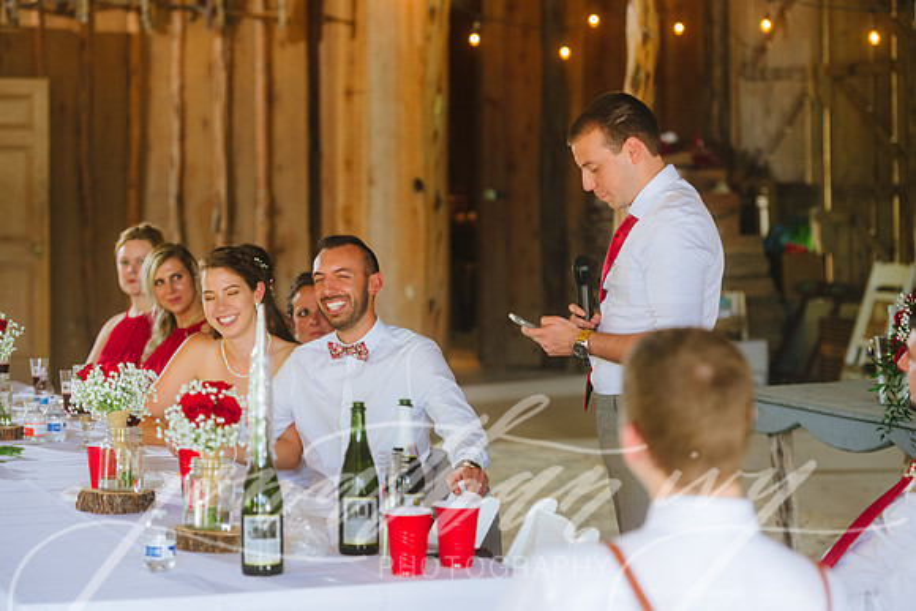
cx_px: 458
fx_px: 2850
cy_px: 306
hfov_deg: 18.3
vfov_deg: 12.2
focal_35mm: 112
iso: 640
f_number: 2.8
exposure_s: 1/100
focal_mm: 112
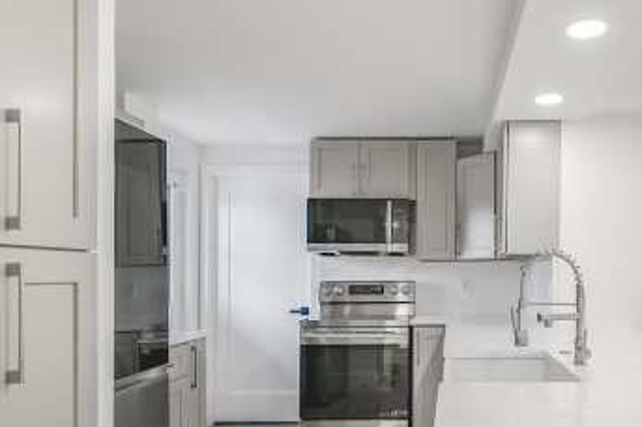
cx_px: 580
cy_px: 347
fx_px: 499
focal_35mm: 28
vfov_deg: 43.9
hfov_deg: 56.4
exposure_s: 1/160
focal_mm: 12
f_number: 4
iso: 400
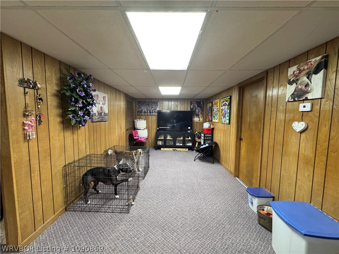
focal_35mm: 14
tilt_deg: -5.2
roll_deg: -0.7
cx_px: 170
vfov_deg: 85.7
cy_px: 127
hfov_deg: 102.1
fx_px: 137
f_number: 2.2
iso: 400
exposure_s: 1/60
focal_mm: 2.22
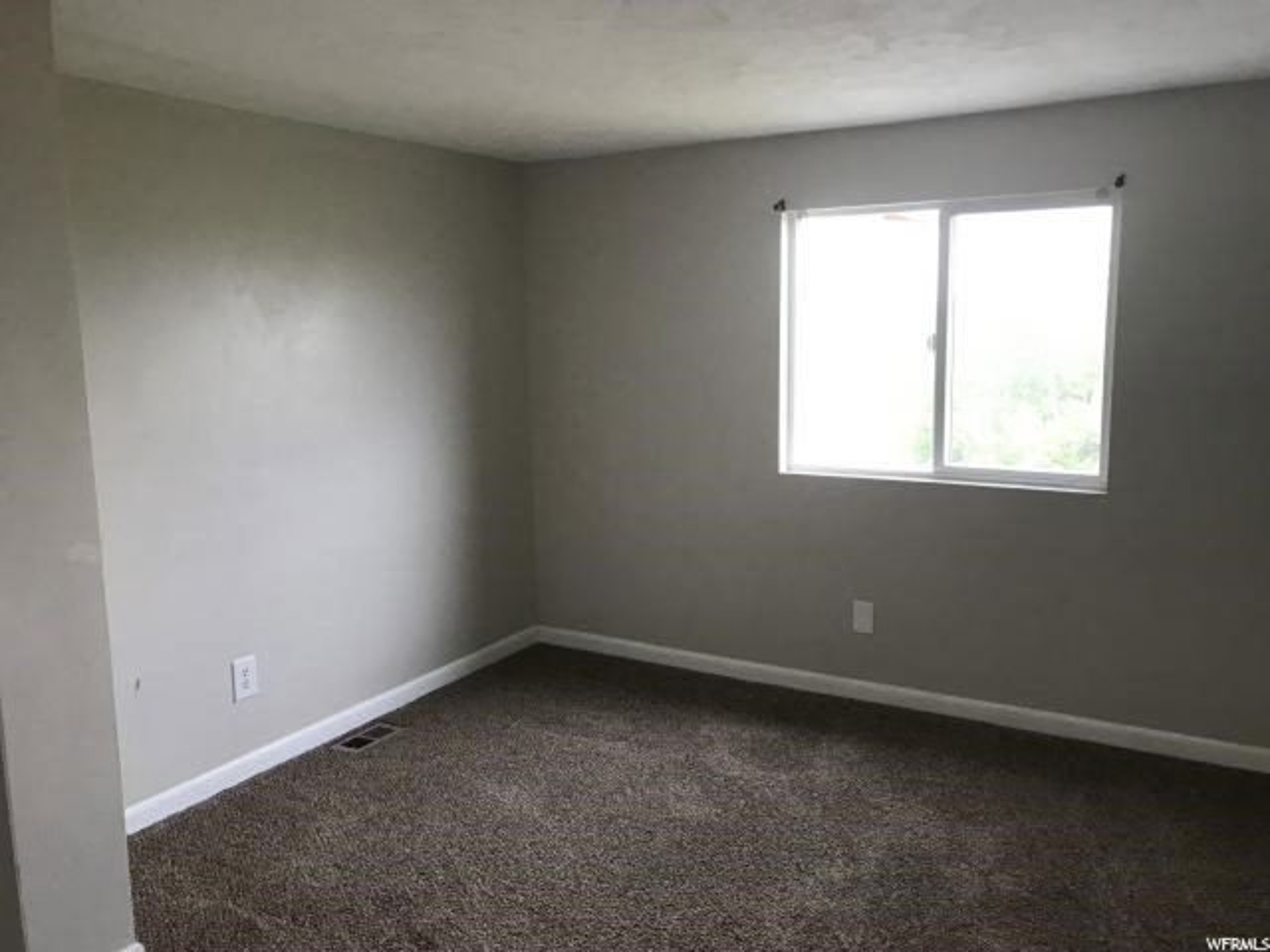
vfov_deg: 49.7
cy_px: 476
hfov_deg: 63.4
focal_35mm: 28
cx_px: 635
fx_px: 1027
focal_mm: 3.99
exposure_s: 1/30
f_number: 1.8
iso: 32
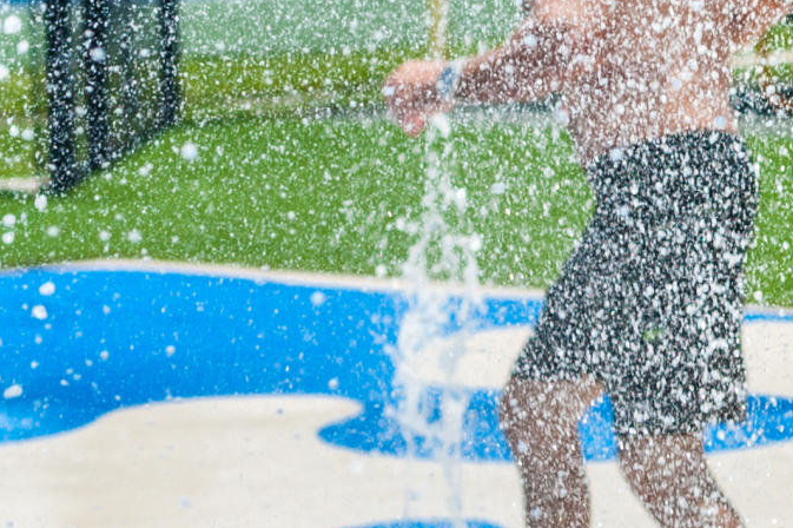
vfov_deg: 6.2
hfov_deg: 8.6
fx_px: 4910
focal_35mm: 223
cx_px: 1760
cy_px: 211
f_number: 4
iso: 100
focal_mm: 50
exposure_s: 1/1600
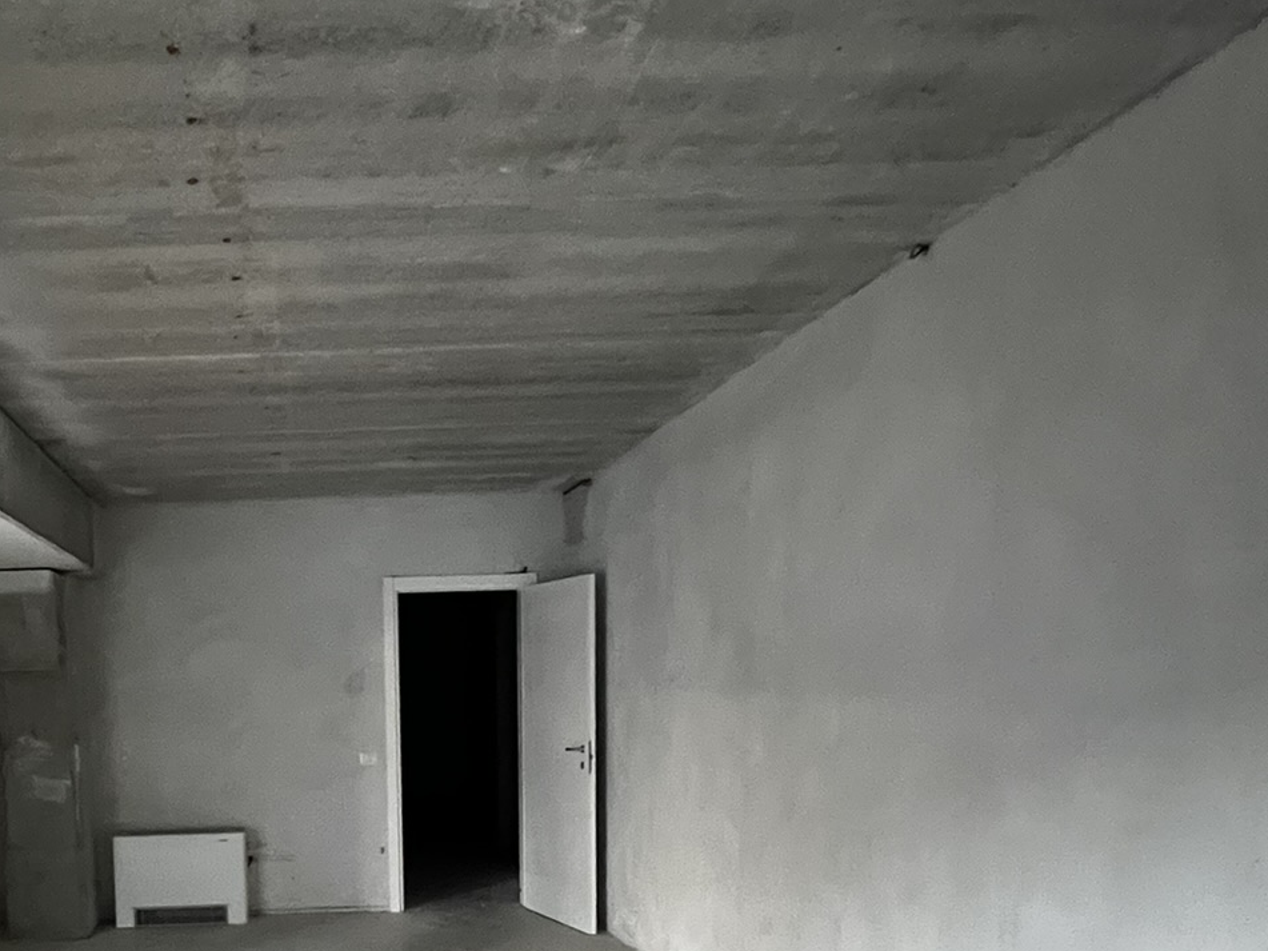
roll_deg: +1.8
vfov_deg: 46.3
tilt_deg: -5.9
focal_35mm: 28
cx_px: 296
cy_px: 799
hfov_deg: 59.6
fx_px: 1026
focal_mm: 1.57
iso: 800
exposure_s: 1/34
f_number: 1.8
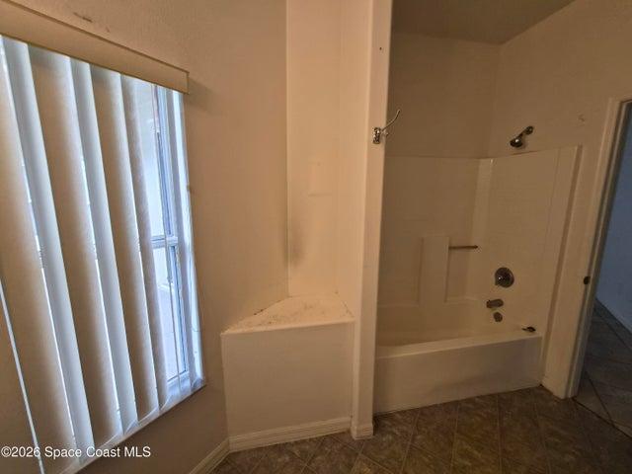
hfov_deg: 106.2
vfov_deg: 89.9
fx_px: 237
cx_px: 316
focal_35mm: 13
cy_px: 237
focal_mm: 1.7
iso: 160
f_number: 2.2
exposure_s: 1/60
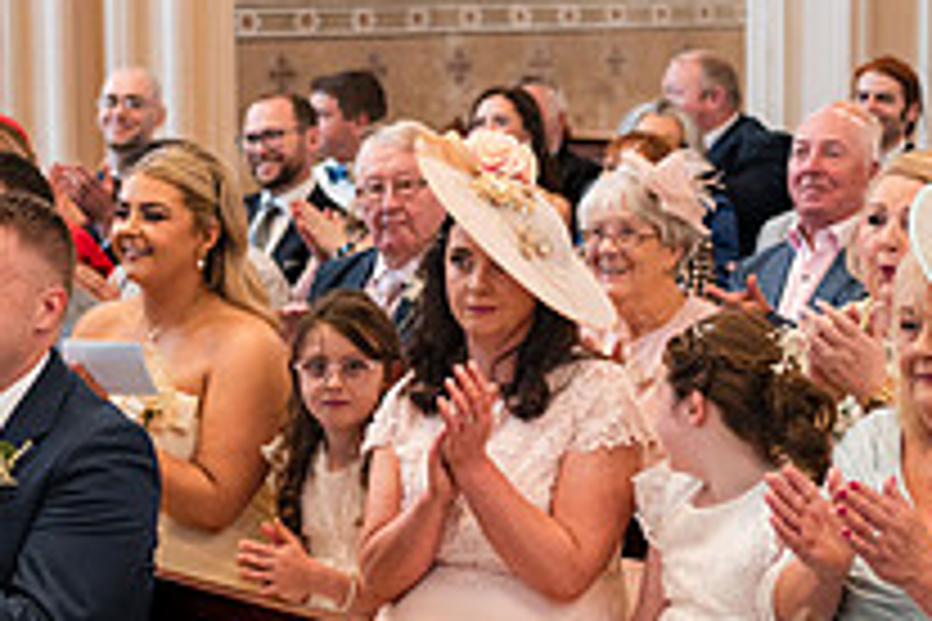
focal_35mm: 98
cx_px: 423
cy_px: 272
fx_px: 2537
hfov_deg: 20.8
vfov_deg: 14.0
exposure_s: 1/250
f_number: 1.8
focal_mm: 35
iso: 2000
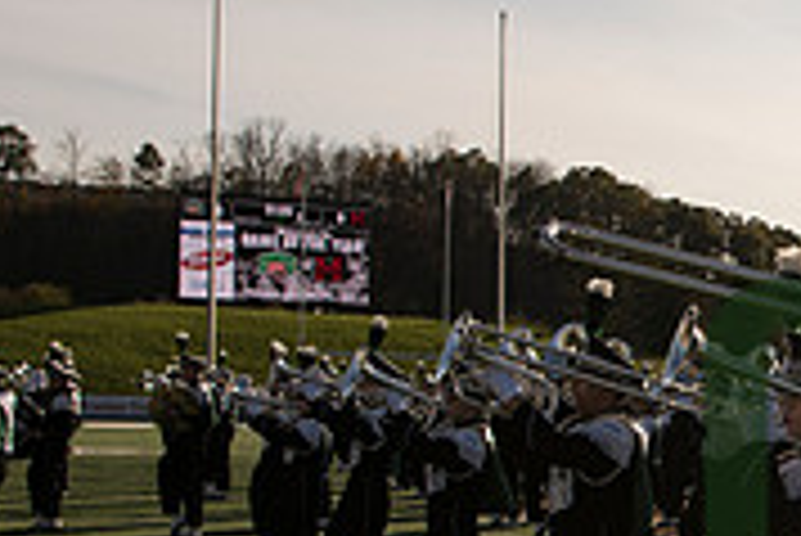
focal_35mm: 78
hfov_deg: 23.0
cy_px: 493
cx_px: 1044
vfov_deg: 17.2
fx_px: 1737
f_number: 5
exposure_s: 1/3200
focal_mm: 24
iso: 320
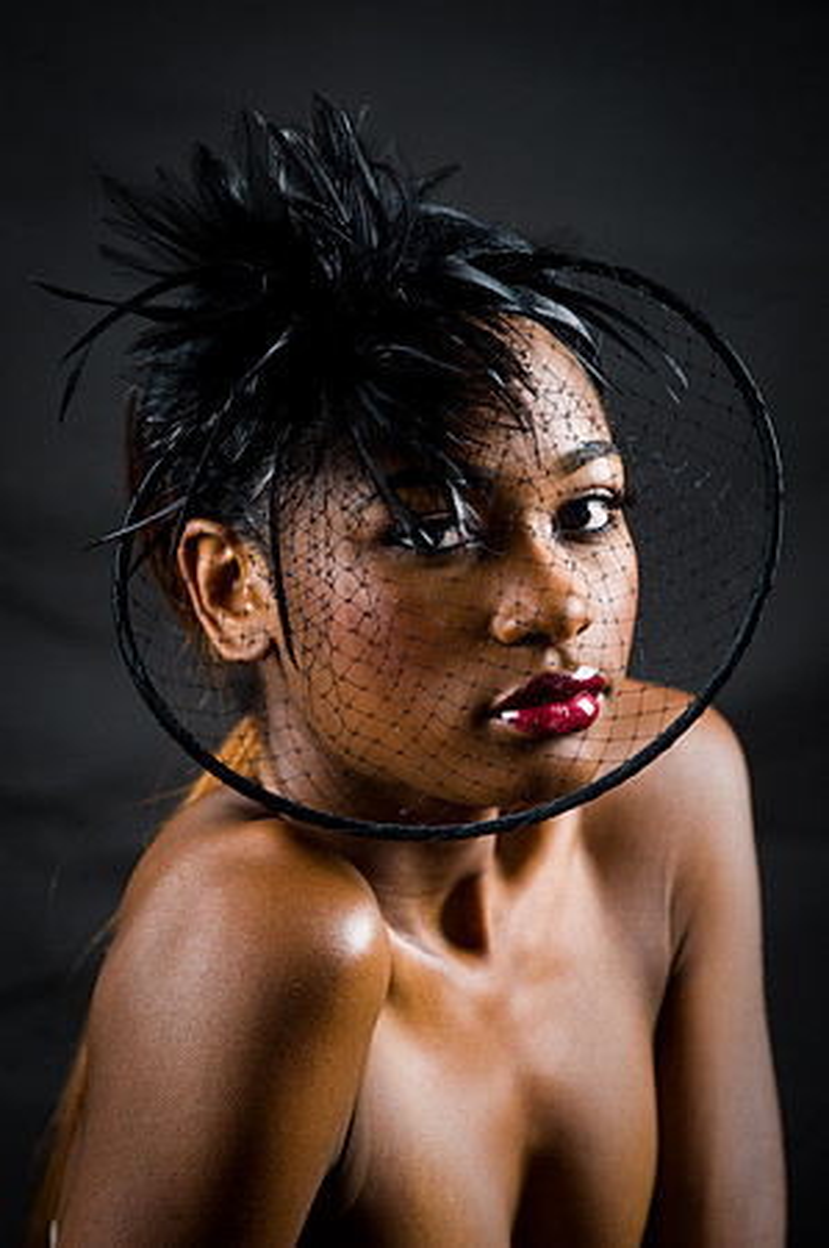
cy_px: 624
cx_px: 414
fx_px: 6924
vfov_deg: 10.3
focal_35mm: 200
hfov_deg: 6.9
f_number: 5.6
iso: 320
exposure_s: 1/125
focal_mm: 200
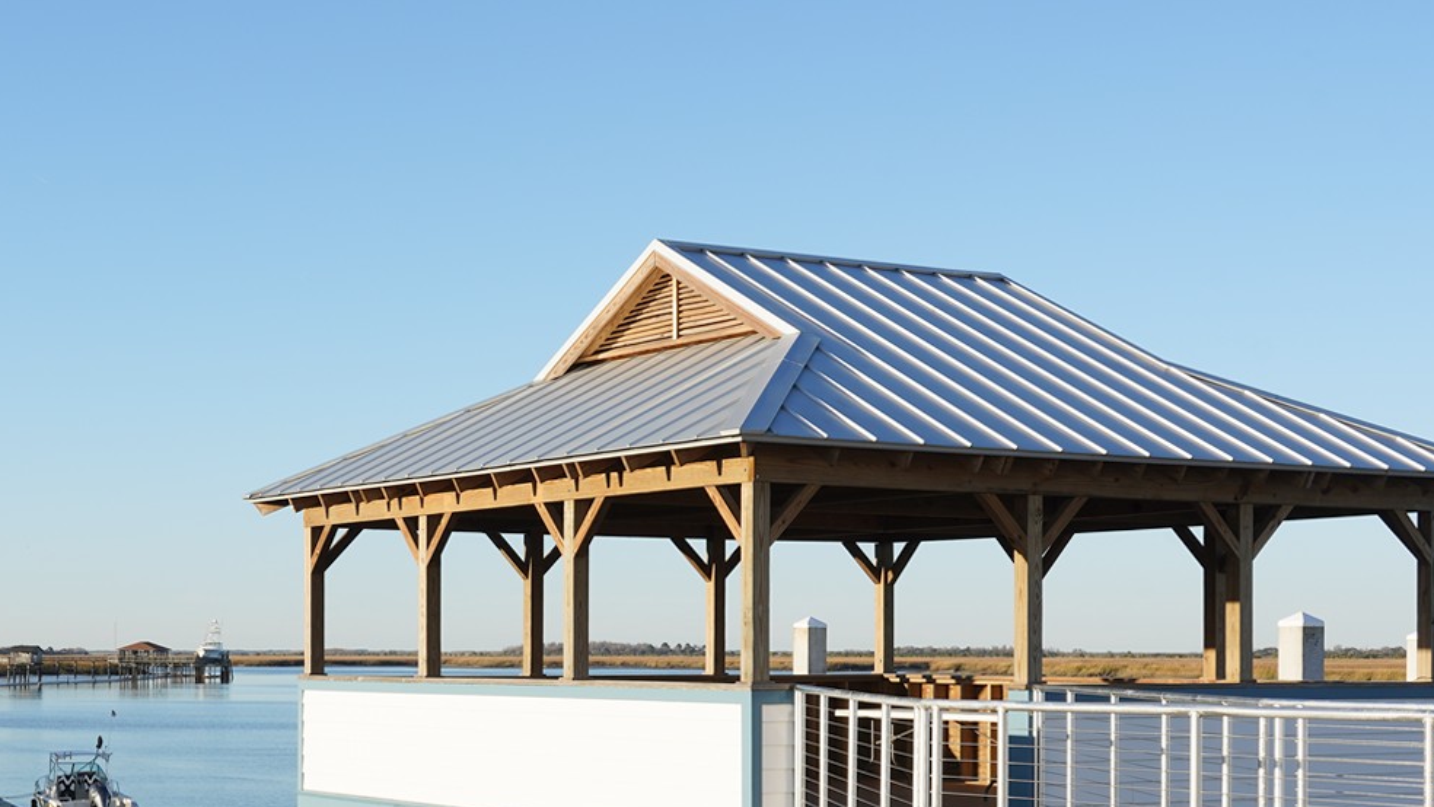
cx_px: 417
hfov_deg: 31.5
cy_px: 667
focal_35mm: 66
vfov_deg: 18.1
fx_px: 2510
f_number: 11
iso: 100
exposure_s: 1/100
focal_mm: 31
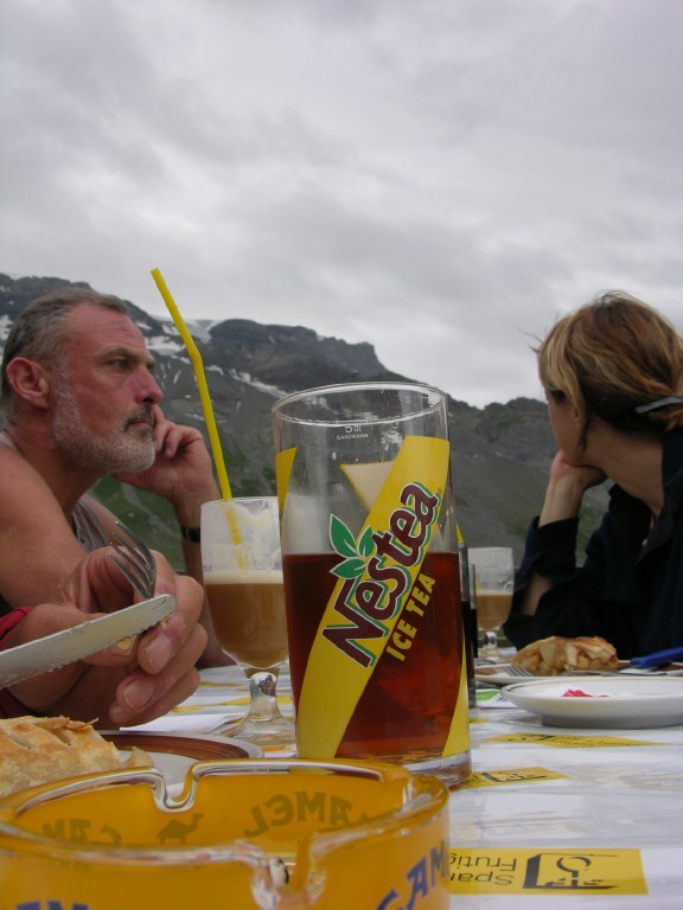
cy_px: 455
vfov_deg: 52.6
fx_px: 921
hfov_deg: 40.7
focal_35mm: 35
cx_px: 342
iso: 50
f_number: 5.6
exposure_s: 1/155
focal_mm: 8.9
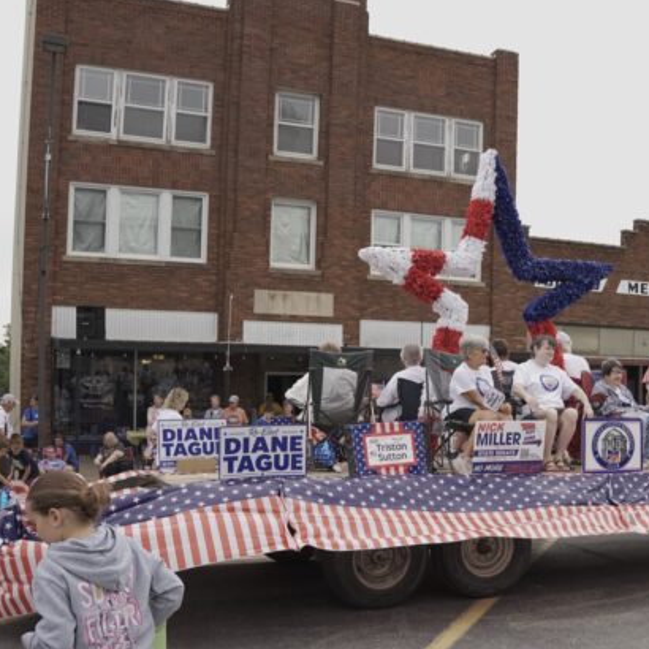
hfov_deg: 37.4
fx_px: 912
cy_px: 397
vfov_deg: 39.0
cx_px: 545
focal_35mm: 43
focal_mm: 18
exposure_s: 1/500
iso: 500
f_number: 5.6
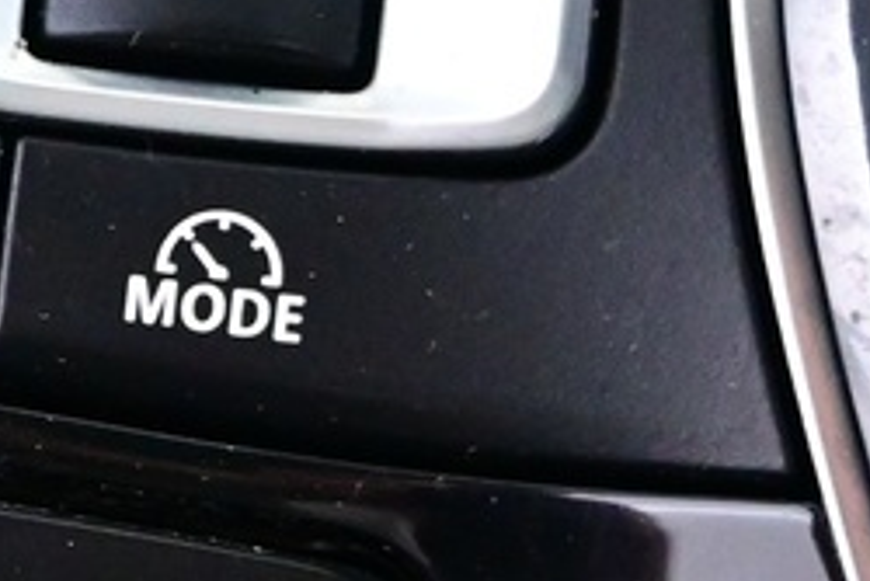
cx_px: -379
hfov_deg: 10.5
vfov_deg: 7.3
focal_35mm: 190
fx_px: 4585
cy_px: 344
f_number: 3.8
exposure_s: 1/30
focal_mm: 19.5
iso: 4000
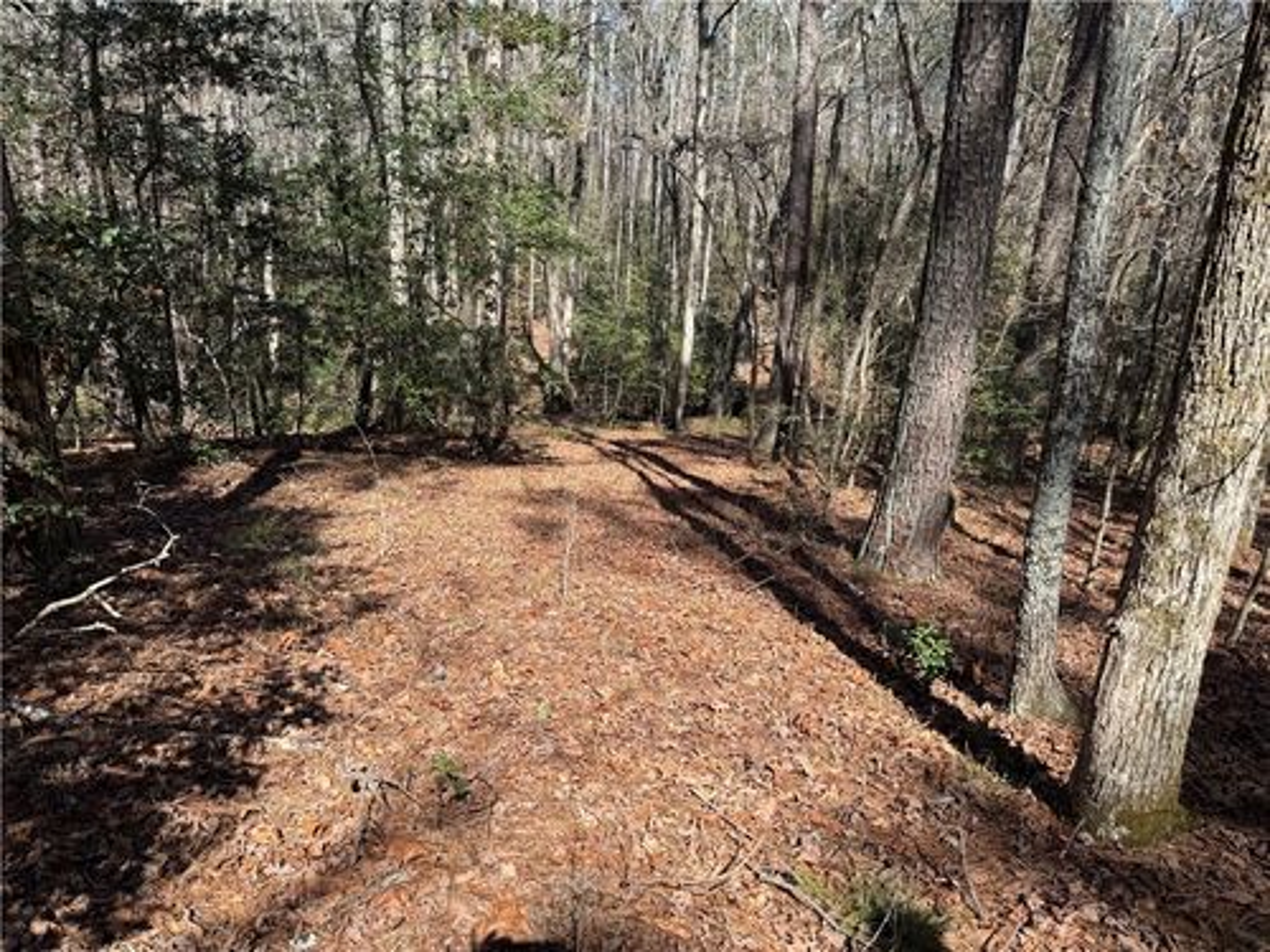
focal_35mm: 24
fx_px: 881
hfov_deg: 71.6
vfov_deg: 56.8
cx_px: 635
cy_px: 476
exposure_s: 1/1524
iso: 80
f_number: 1.78
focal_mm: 6.76
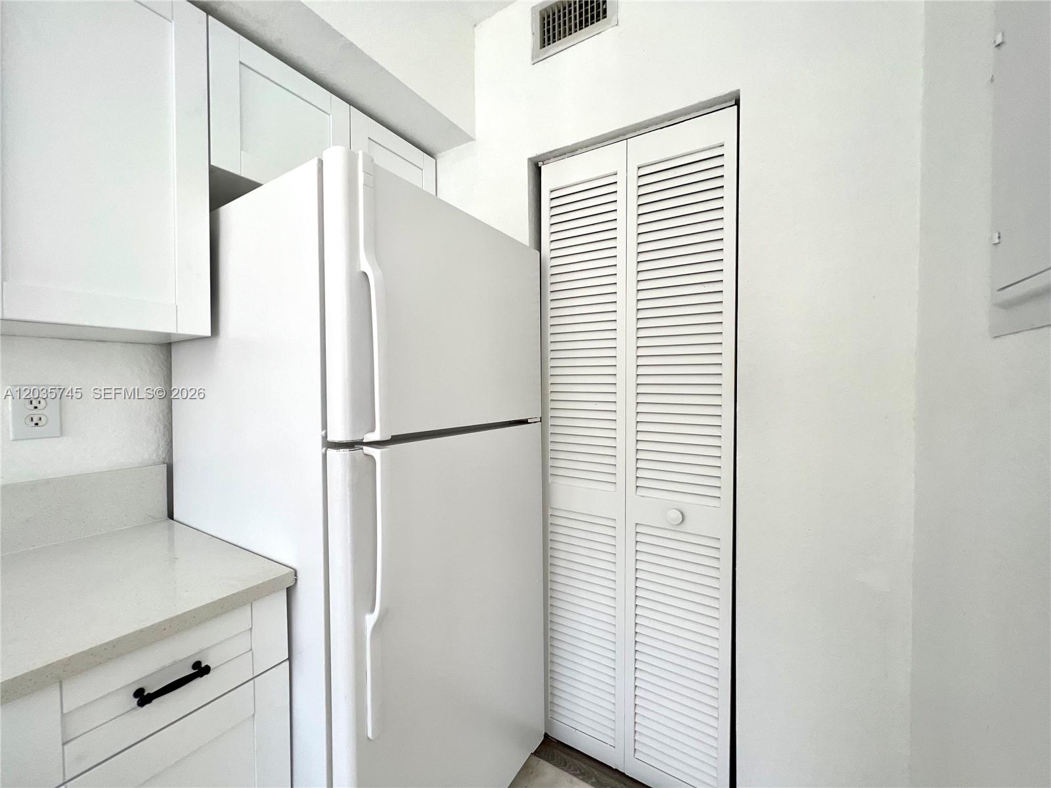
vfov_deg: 89.9
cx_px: 526
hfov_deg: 106.2
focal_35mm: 13
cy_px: 394
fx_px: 395
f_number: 1.8
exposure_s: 1/175
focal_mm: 1.57
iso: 32
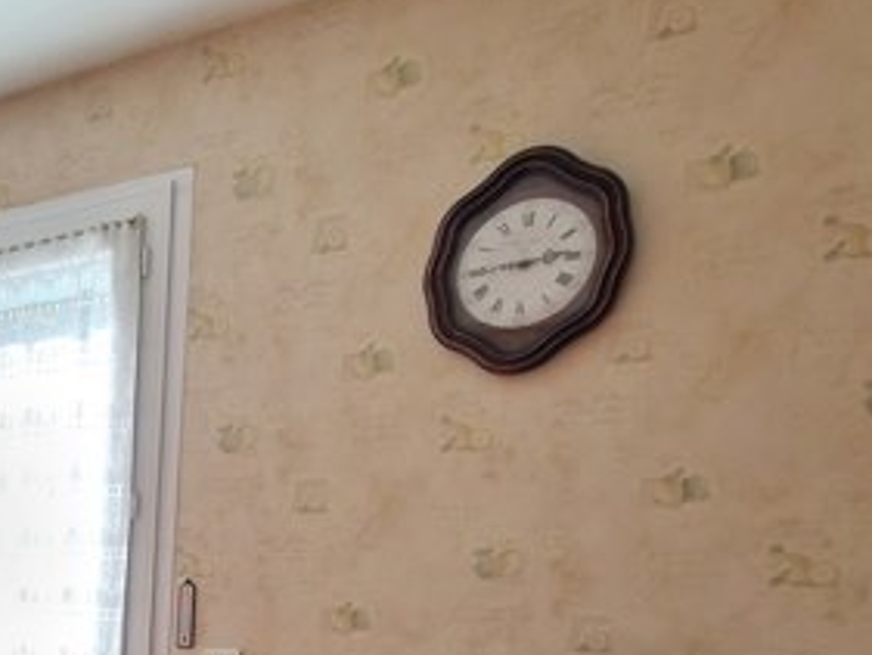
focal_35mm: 37
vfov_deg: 32.7
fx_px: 932
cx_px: -140
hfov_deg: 38.8
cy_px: 764
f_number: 2.2
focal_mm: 2.2
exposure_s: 1/50
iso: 100
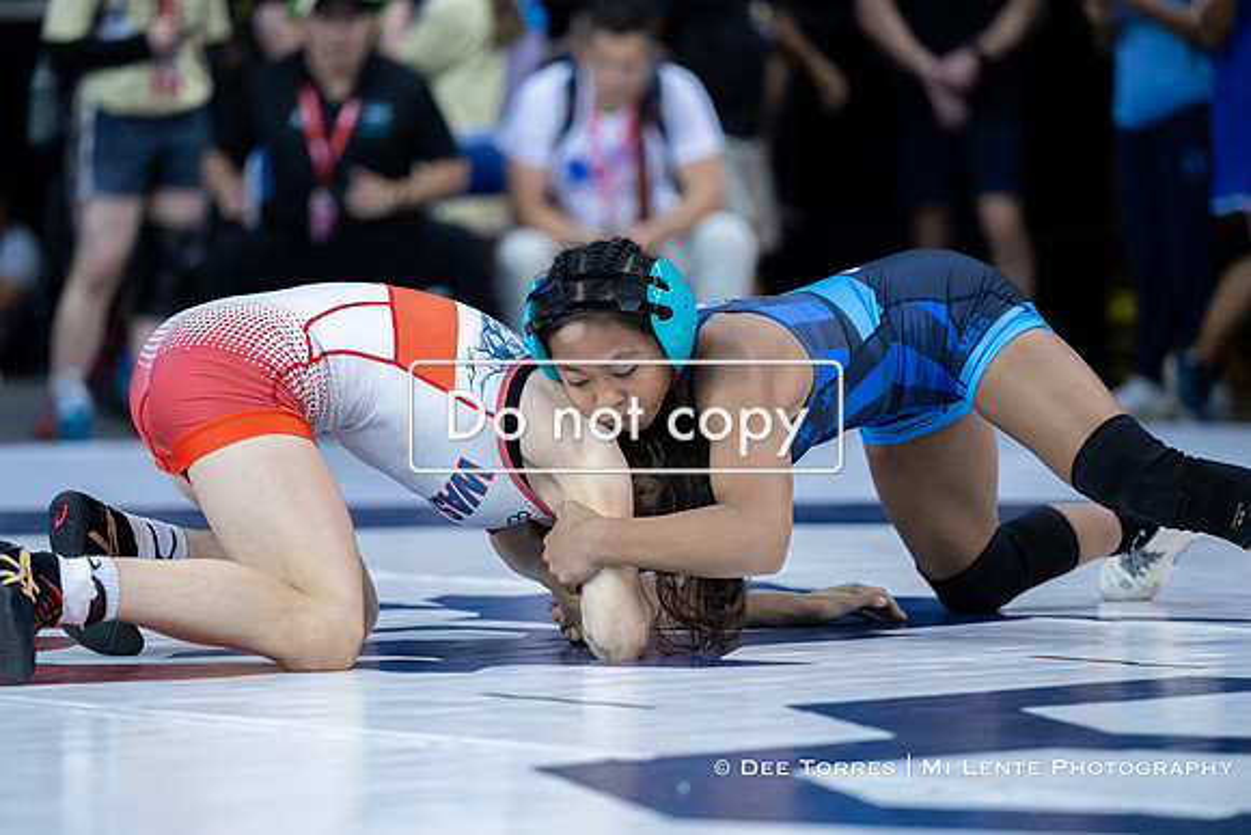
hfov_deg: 11.8
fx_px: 6058
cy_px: 431
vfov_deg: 7.9
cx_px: 594
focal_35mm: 174
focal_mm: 155
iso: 2800
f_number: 2.8
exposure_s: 1/800
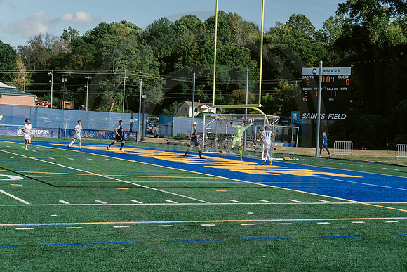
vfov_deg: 19.5
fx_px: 792
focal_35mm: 70
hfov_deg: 28.8
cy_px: 136
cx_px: 204
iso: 640
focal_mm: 70
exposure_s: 1/2500
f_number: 5.6
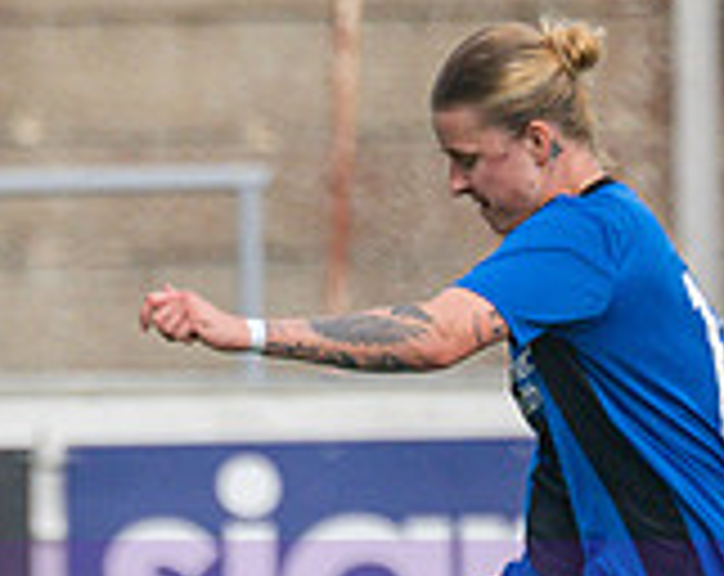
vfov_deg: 0.6
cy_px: 196
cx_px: 826
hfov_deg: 0.8
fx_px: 52264
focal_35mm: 2445
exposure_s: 1/1000
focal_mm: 300
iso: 400
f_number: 4
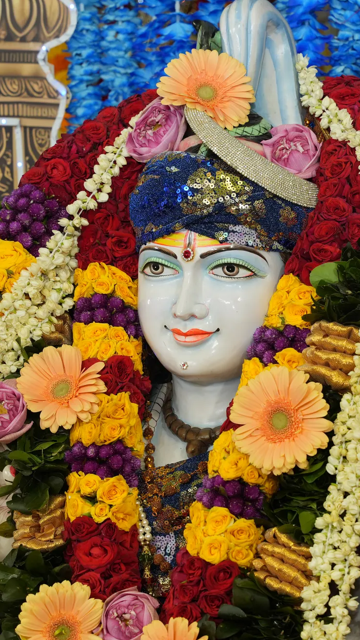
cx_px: 223
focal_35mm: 111
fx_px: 1884
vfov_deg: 19.3
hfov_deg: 10.9
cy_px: 319
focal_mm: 70
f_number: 5.6
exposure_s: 1/250
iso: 400
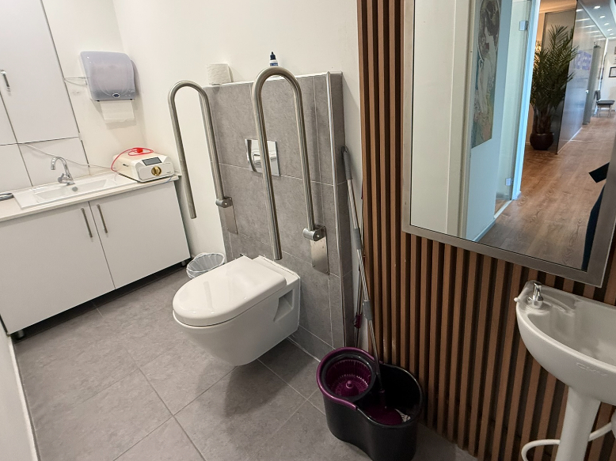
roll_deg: +3.7
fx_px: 320
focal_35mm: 18
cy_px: 184
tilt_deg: -14.7
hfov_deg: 87.5
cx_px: 338
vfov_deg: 70.8
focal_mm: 2.22
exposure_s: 1/50
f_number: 2.2
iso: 200
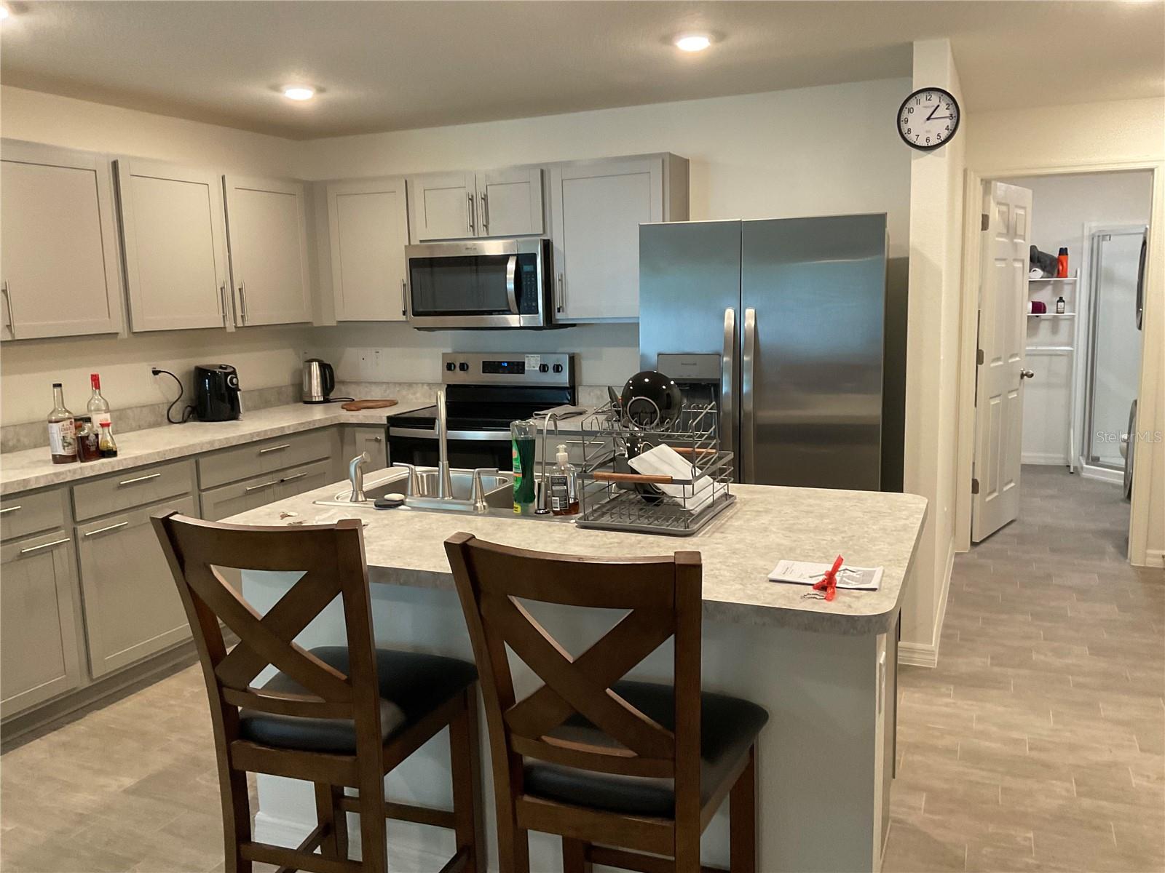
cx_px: 582
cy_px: 436
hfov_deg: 61.7
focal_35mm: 29
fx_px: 976
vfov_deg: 48.2
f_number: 1.8
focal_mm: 3
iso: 125
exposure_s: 1/60
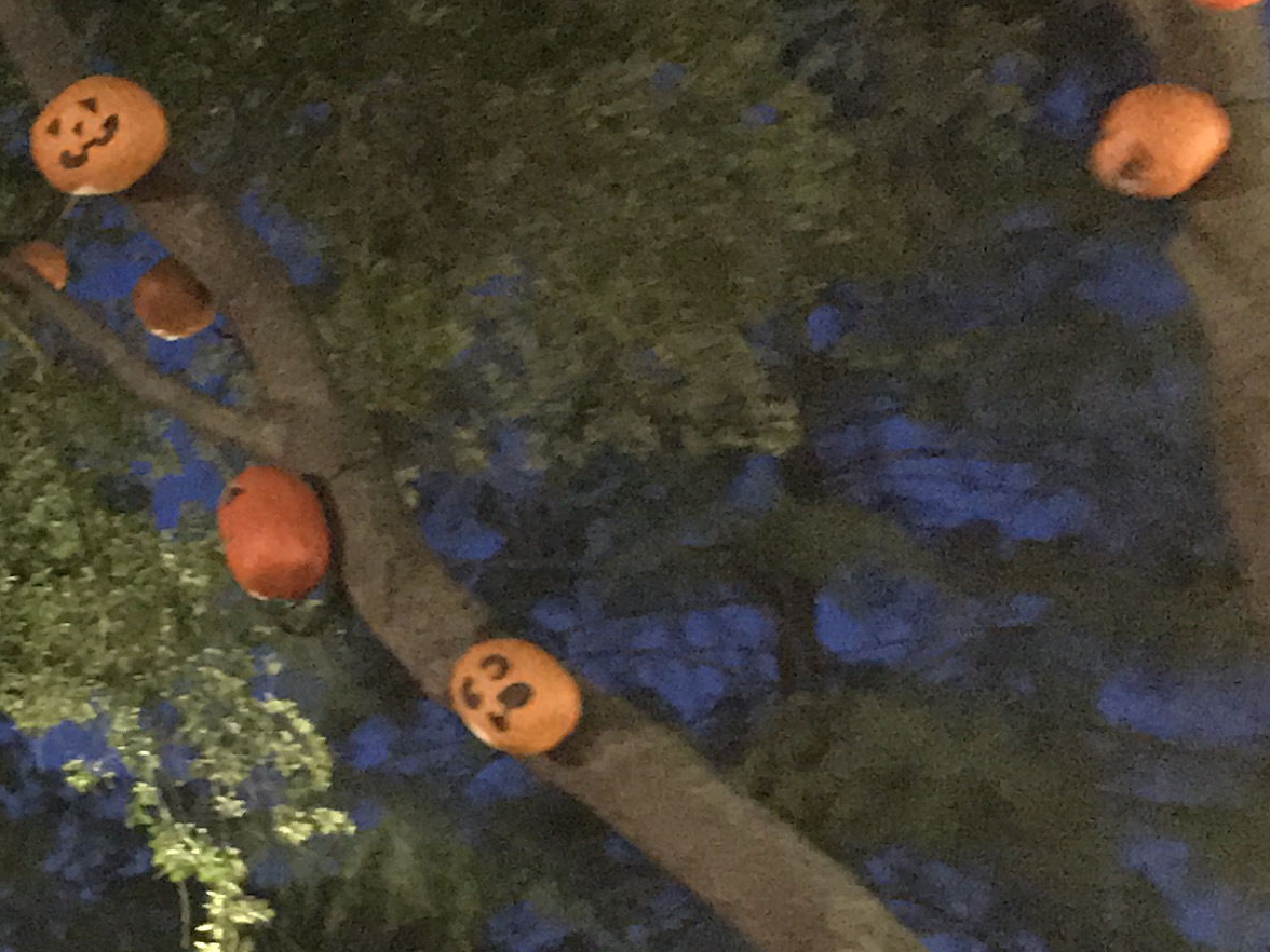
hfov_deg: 17.7
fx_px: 3522
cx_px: -771
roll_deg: -3.1
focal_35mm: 96
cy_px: 676
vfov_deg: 15.4
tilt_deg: +16.3
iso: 640
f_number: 1.8
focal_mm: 3.99
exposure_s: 1/4
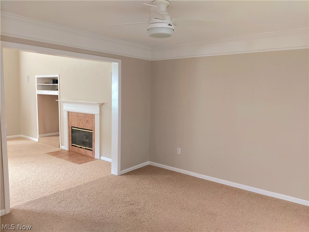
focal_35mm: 27
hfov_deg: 65.3
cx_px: 154
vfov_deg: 51.4
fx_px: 241
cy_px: 116
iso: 190
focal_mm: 4.44
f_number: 1.8
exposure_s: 1/24
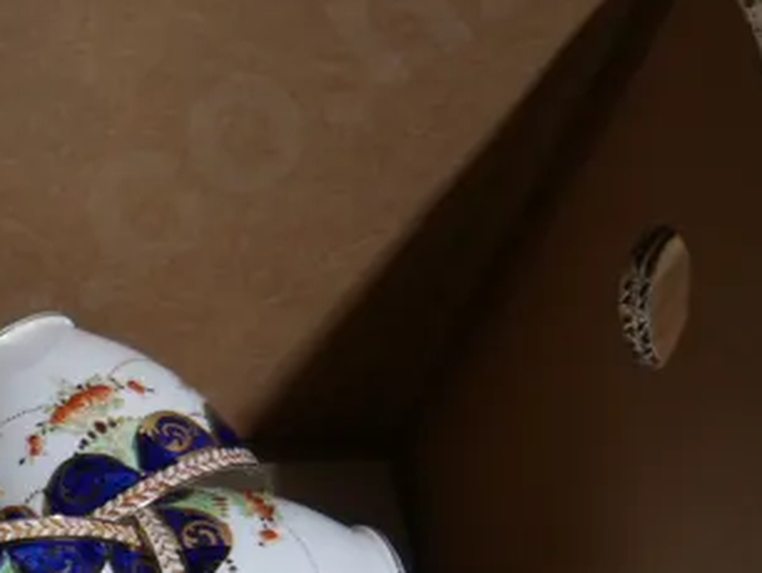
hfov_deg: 16.2
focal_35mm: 107
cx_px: -493
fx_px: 2357
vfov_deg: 13.5
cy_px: 685
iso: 200
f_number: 3.6
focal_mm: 16
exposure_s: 1/80
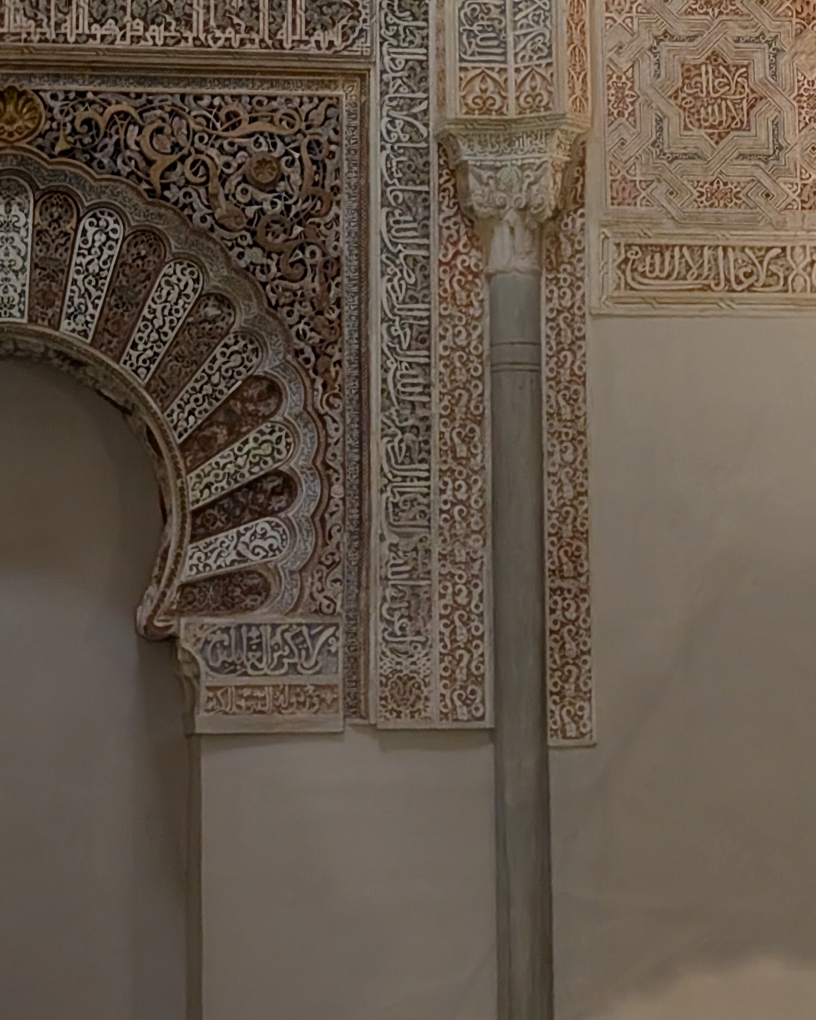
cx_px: 420
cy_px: 121
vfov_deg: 17.9
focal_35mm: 106
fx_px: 3200
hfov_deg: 14.5
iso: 931
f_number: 1.68
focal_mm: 6.9
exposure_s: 1/100
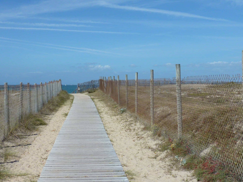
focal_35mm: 47
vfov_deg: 30.8
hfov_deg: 40.2
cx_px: 91
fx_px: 330
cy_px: 74
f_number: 5.6
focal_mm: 4.1
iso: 80
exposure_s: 1/500
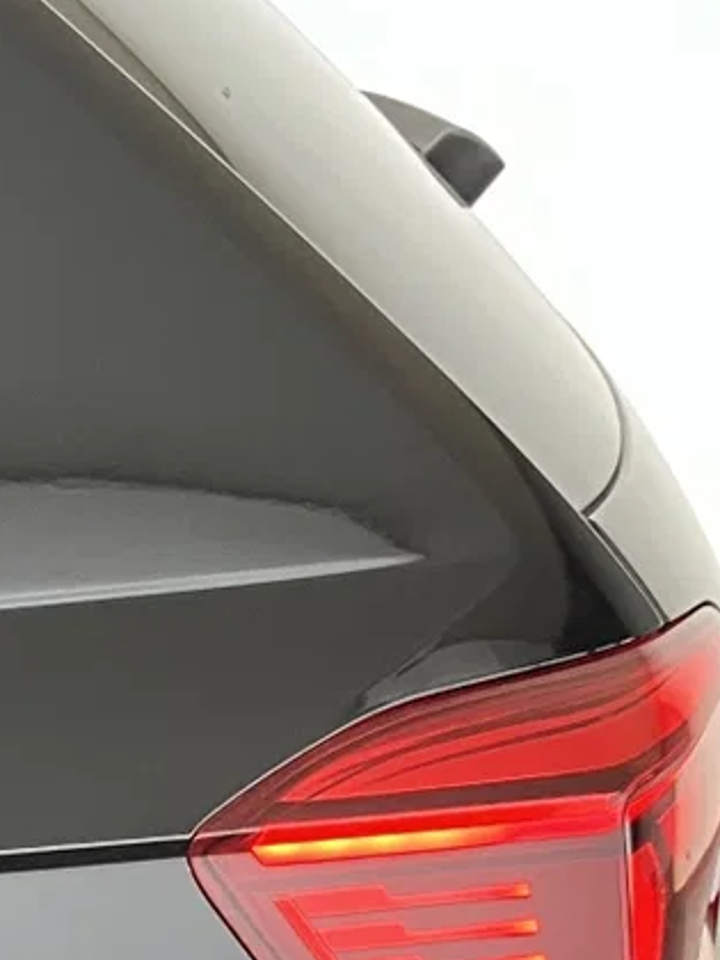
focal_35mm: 129
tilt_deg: -24.8
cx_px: -479
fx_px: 3578
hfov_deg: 10.9
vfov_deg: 14.5
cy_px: 1311
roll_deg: -2.2
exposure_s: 1/56
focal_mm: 3.99
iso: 80
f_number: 1.8
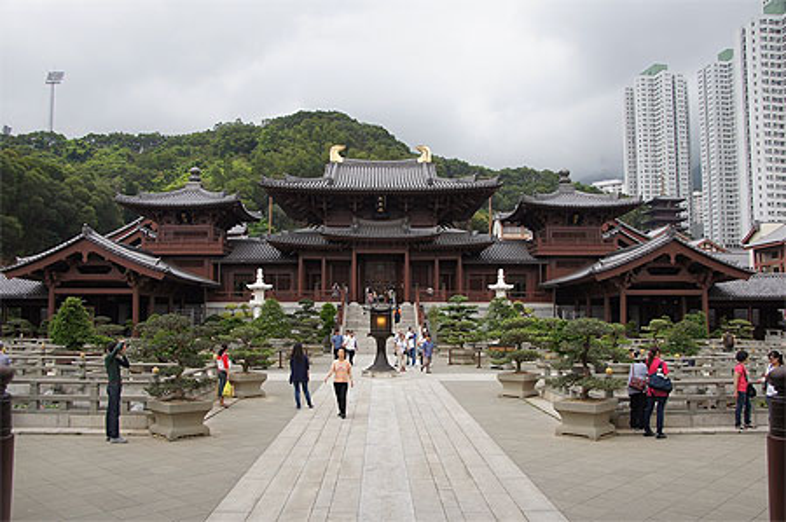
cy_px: 261
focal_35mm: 30
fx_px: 654
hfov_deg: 62.0
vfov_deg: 43.5
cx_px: 393
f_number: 5.6
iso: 100
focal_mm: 20
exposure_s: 1/100
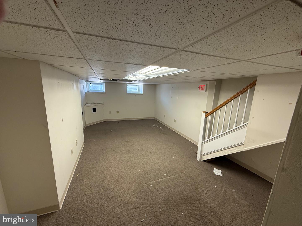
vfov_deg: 85.7
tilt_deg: -10.4
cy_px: 113
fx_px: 122
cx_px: 151
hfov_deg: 102.1
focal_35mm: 14
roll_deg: -1.9
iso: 160
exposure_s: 1/120
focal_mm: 2.22
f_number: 2.2
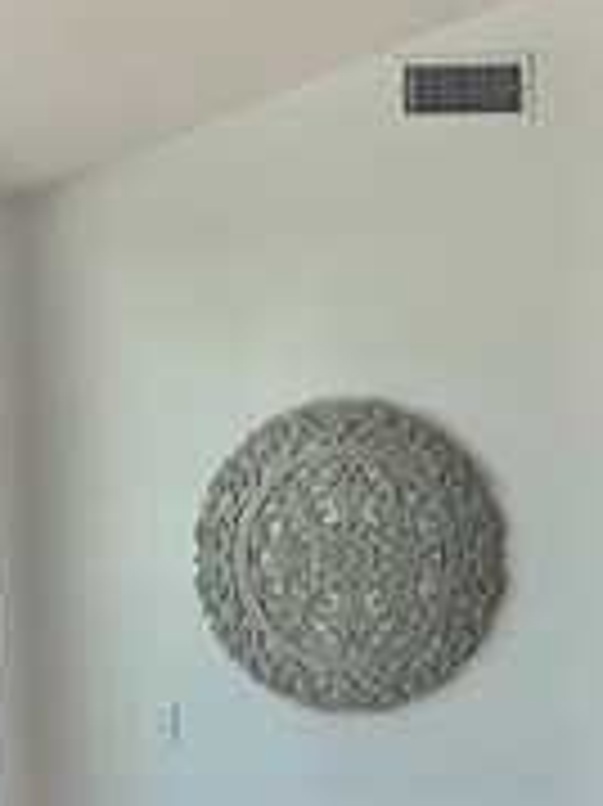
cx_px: 986
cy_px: 630
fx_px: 2163
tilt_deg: -1.7
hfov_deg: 14.5
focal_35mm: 93
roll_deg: +0.4
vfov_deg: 20.9
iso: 32
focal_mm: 4.25
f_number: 1.8
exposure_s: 1/122
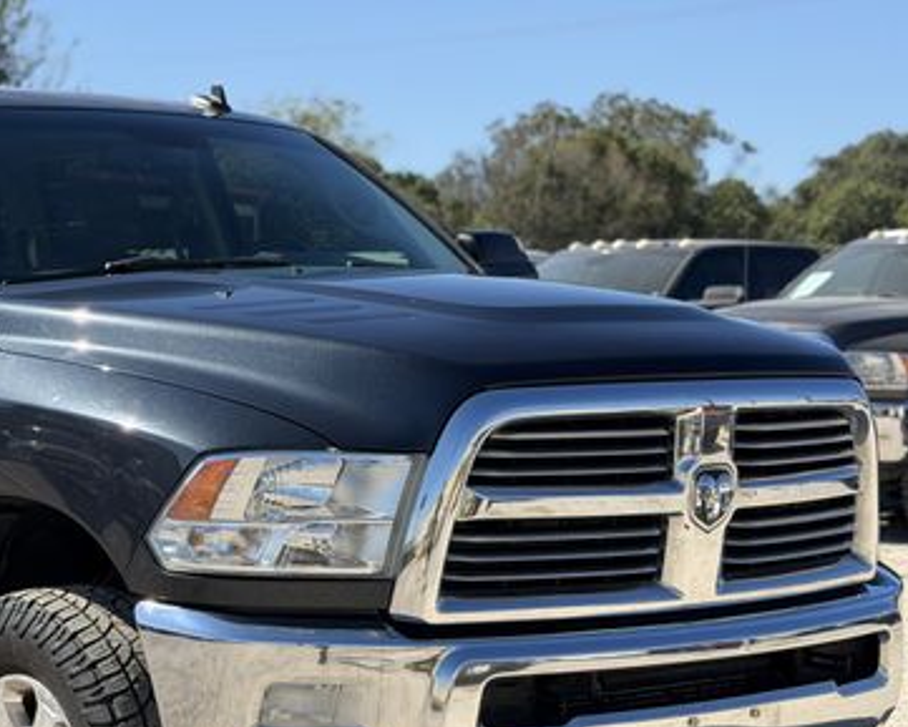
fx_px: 2231
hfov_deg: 22.5
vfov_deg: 18.5
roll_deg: -0.4
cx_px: 113
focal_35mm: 83
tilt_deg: -1.5
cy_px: 480
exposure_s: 1/4329
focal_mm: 6.76
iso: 80
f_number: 1.78
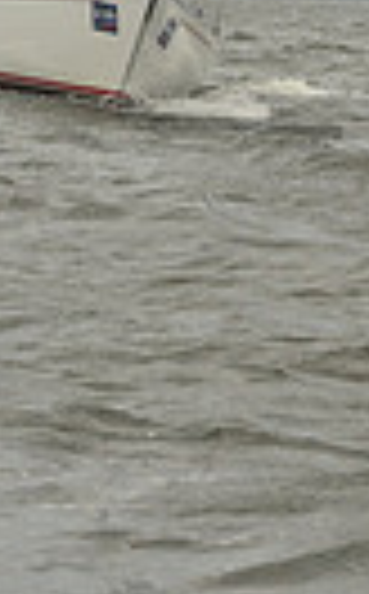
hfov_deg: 3.9
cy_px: -495
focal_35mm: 337
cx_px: 281
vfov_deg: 6.1
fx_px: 5446
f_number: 8
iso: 250
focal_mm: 75
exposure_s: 1/800
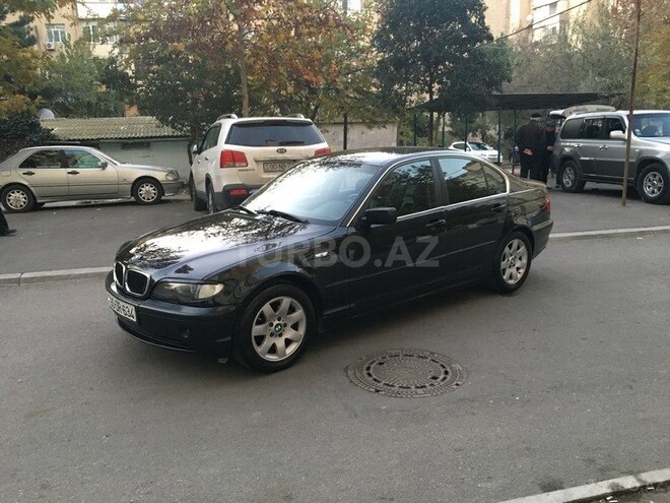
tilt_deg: -13.2
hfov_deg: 61.7
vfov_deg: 48.2
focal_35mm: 29
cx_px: 335
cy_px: 252
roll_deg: +1.5
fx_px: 561
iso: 200
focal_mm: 4.15
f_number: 2.2
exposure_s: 1/33
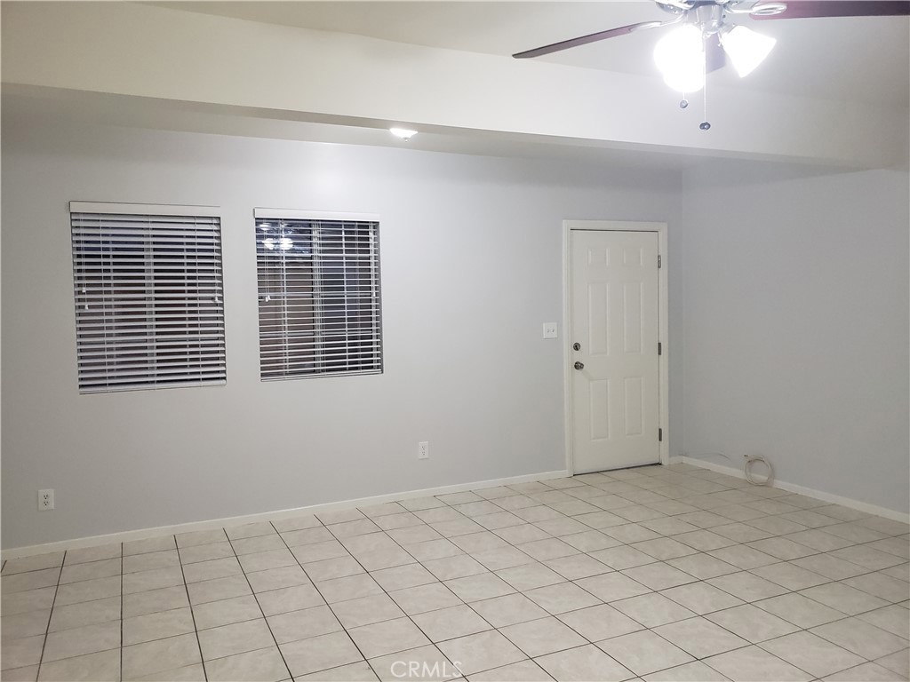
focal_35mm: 26
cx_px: 455
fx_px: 683
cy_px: 341
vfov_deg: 53.1
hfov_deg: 67.3
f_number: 2.4
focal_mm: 4.3
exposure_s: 1/60
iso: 250
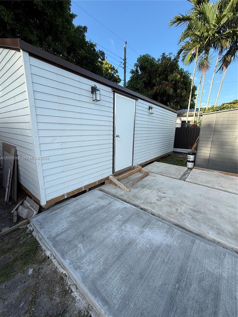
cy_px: 158
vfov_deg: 102.1
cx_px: 119
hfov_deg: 85.7
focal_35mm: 14
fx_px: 128
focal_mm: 2.22
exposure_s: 1/498
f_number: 2.2
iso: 50
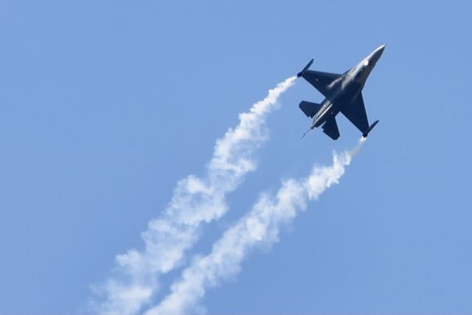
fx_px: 2065
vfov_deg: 8.7
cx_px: 236
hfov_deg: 13.0
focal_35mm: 158
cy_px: 158
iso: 200
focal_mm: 105
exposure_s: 1/1000
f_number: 7.1
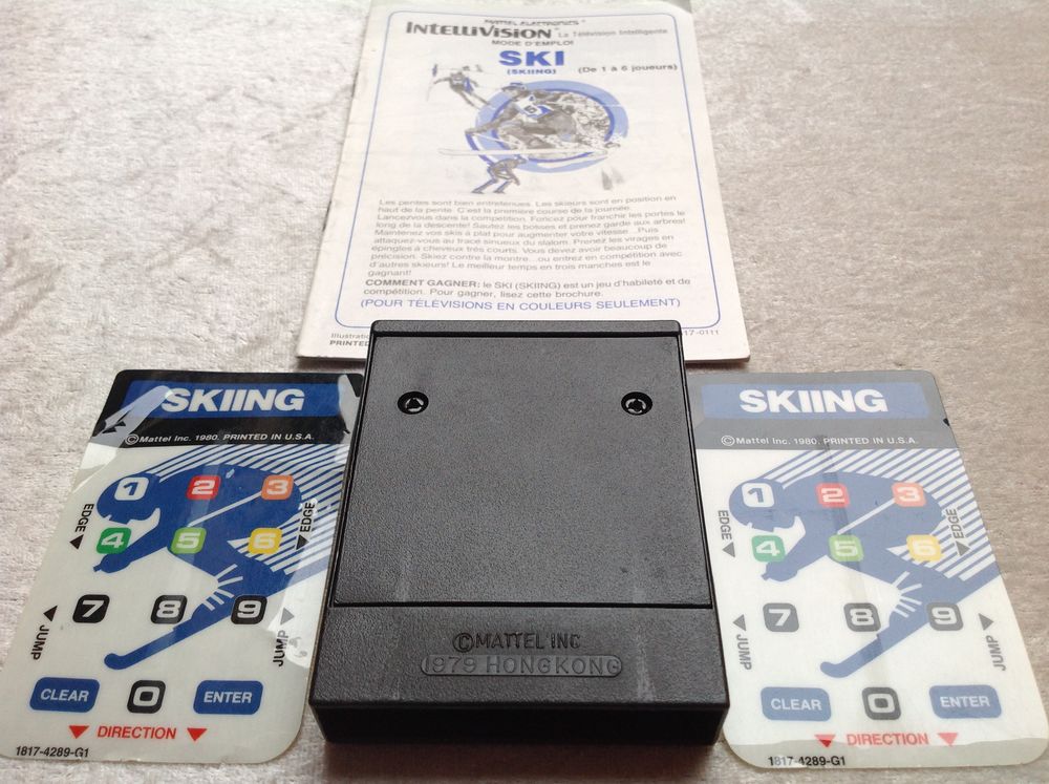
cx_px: 524
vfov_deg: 40.6
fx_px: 1059
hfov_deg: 52.7
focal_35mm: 35
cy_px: 392
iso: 64
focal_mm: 4.28
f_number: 2.4
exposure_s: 1/40
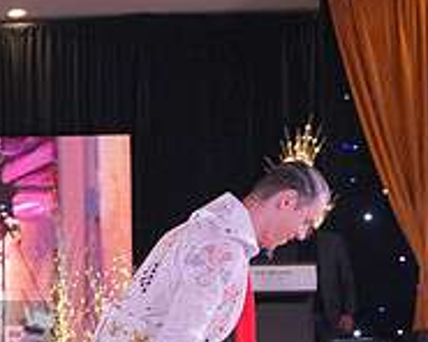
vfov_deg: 10.0
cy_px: 362
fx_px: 1938
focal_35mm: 153
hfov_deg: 12.1
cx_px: -197
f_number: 3.5
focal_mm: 35
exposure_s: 1/400
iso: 2000
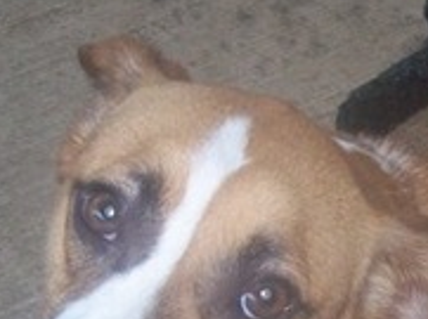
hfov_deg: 12.6
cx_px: 520
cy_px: 256
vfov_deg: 9.6
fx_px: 1888
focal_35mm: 153
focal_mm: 6
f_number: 2.7
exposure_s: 1/64
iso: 80
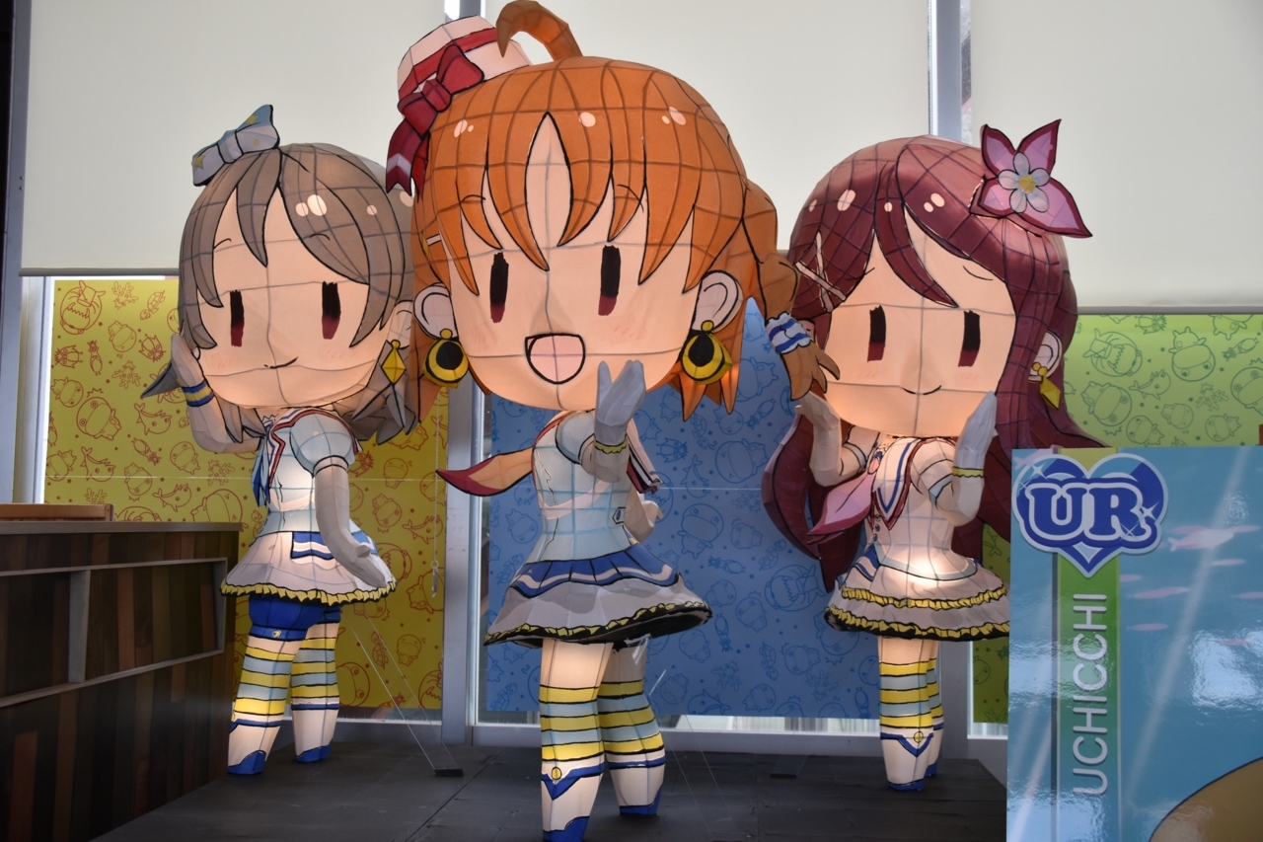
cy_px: 421
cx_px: 632
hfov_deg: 49.6
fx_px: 1368
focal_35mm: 39
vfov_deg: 34.2
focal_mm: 26
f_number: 5.6
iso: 400
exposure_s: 1/320
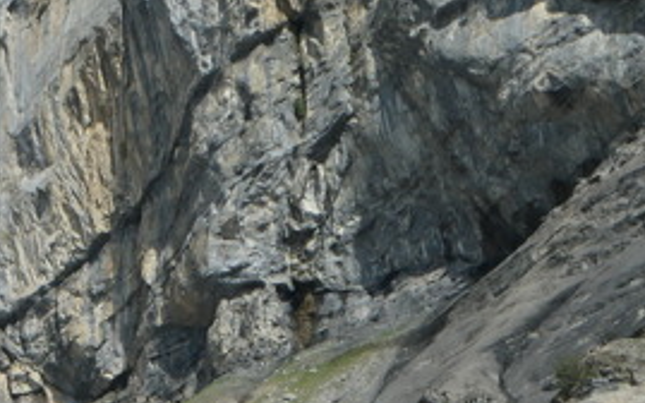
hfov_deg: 18.0
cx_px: -123
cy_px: 621
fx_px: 1933
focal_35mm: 110
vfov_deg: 11.4
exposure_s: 1/800
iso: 200
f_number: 6.3
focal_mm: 10.8
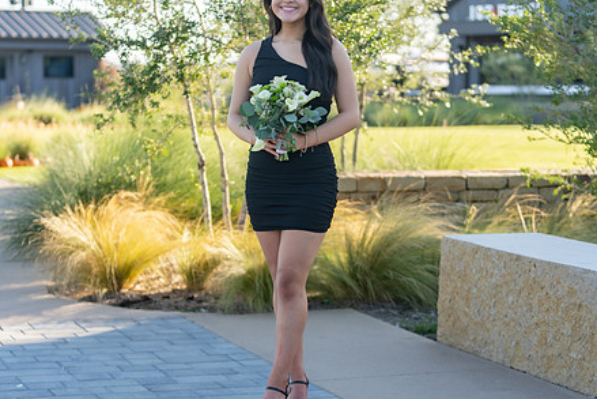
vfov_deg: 14.3
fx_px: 1592
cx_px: 294
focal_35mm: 96
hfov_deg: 21.2
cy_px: 195
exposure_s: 1/320
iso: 100
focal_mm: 70
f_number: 2.8
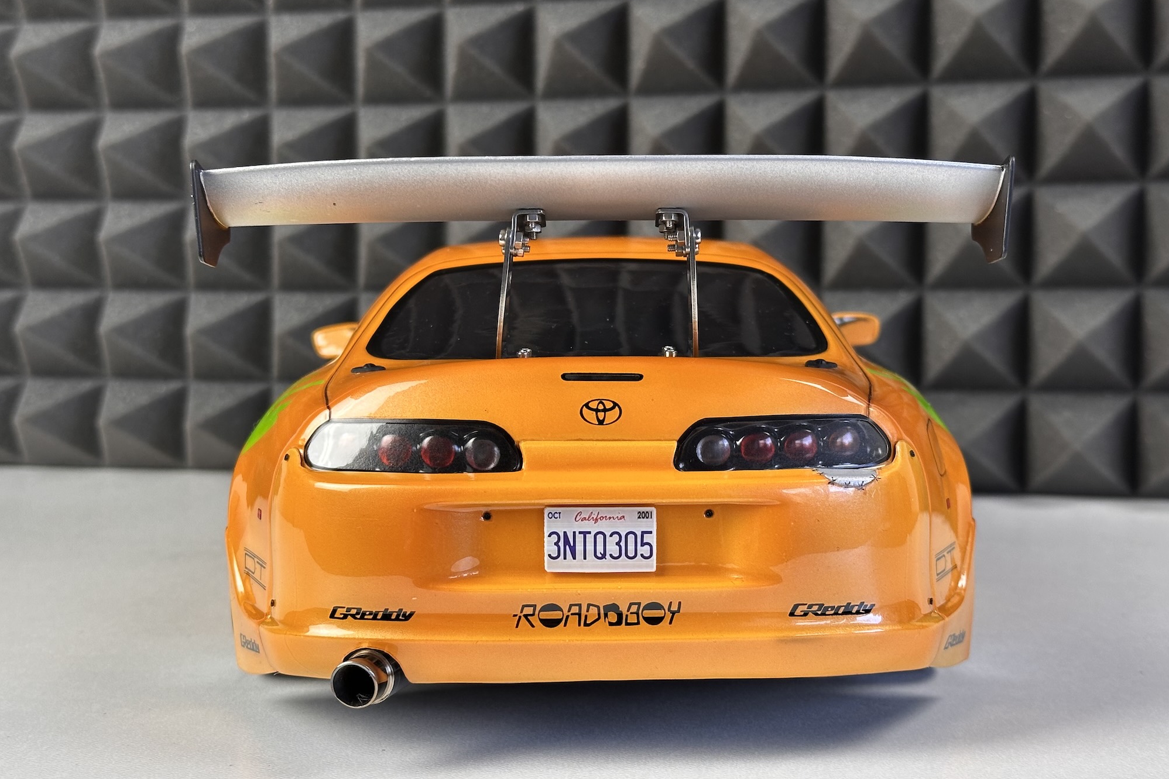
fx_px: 1623
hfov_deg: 39.6
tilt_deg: -5.5
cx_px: 585
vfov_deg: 27.0
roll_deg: +0.1
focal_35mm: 50
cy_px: 405
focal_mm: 6.86
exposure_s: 1/100
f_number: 1.78
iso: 80
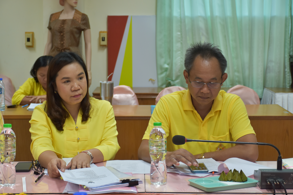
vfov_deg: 18.2
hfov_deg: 27.0
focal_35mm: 75
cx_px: 146
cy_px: 98
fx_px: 610
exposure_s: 1/60
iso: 640
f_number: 4.8
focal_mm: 50
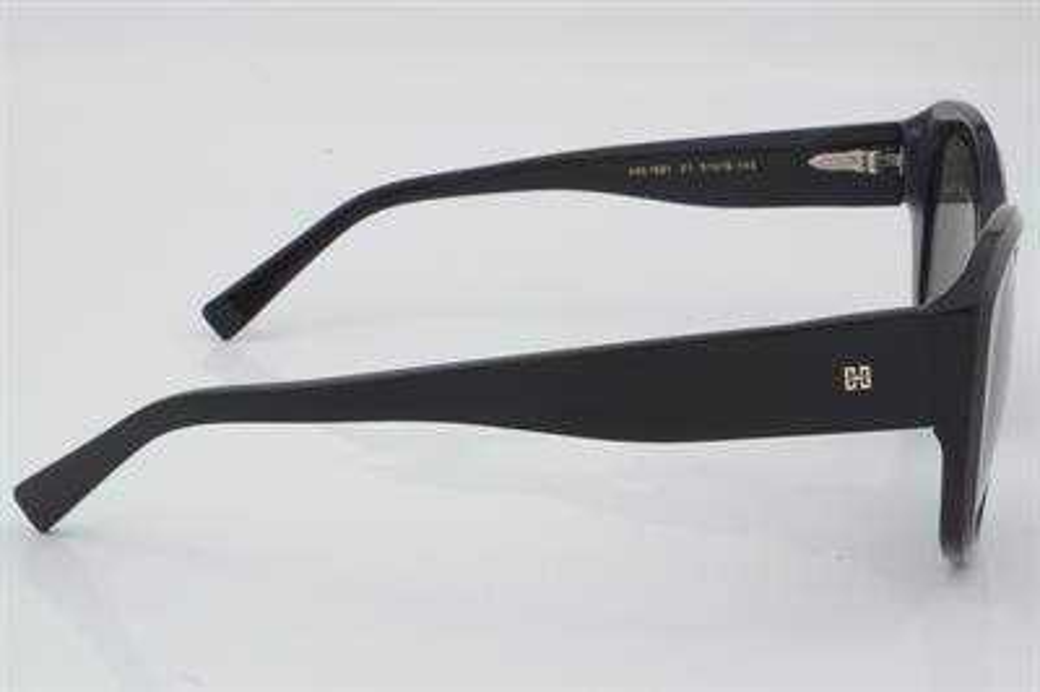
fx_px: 2165
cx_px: 520
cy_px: 346
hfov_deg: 27.0
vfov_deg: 18.2
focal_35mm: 75
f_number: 32
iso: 100
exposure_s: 1/3
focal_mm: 50
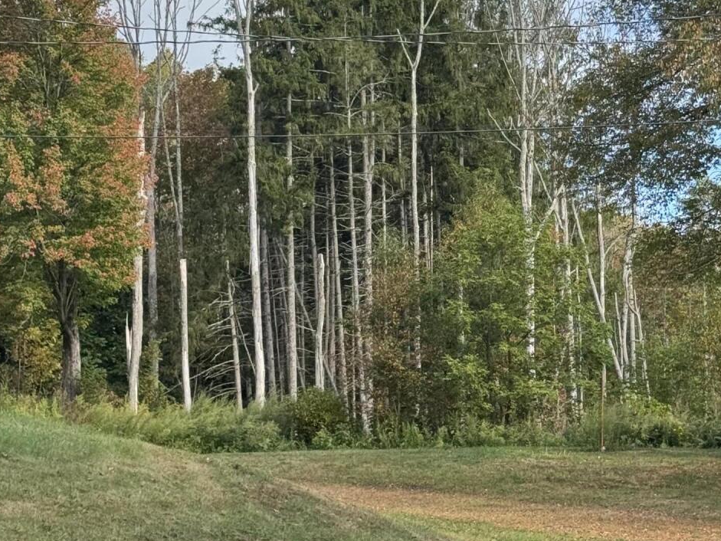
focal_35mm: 102
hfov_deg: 19.2
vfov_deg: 14.5
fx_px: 2125
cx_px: 444
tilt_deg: +7.8
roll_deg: +2.0
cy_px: 274
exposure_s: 1/2252
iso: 64
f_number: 1.78
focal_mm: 6.76
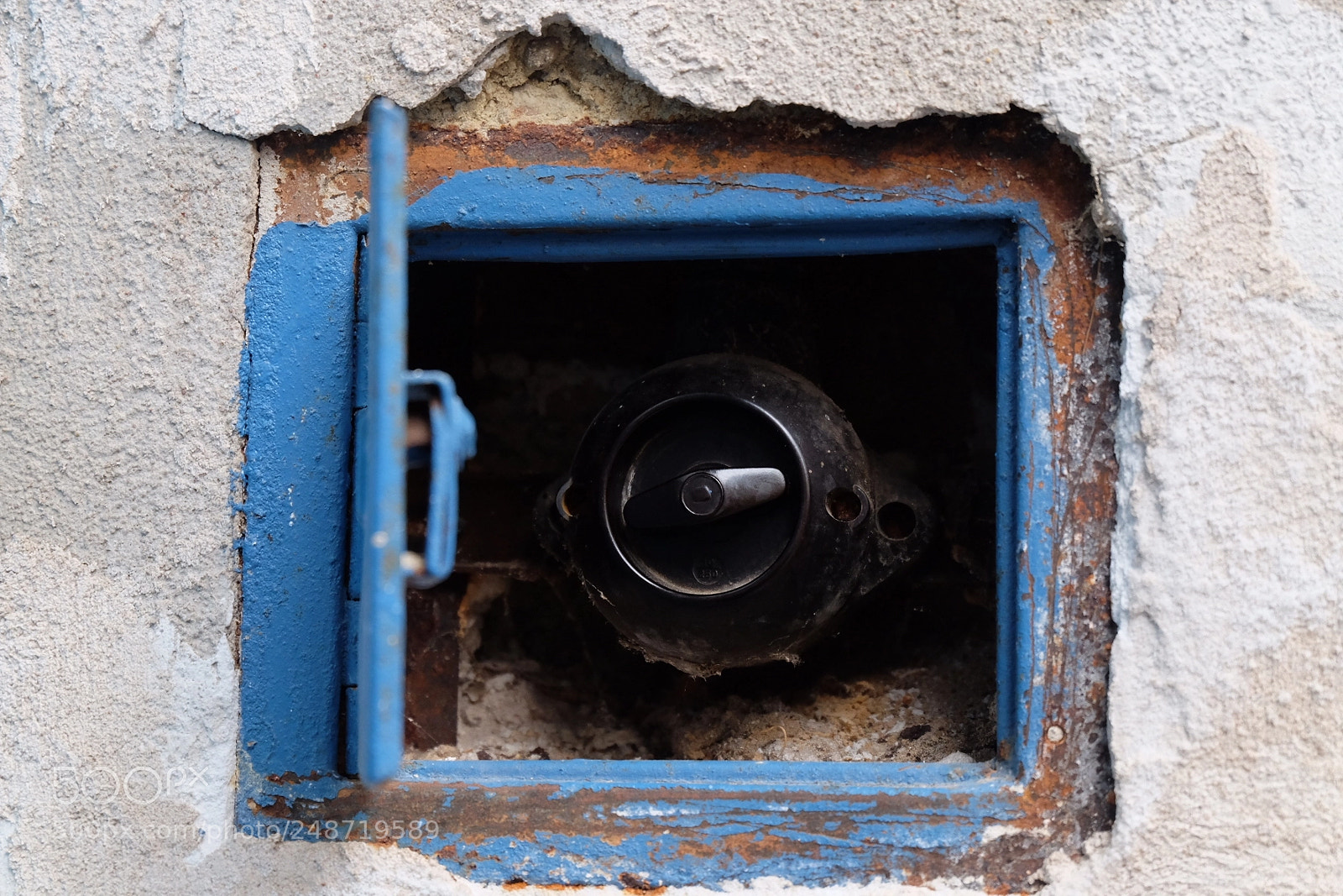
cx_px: 672
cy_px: 448
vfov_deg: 18.2
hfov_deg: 27.0
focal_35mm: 75
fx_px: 2798
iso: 1250
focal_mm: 50
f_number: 5.6
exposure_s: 1/30
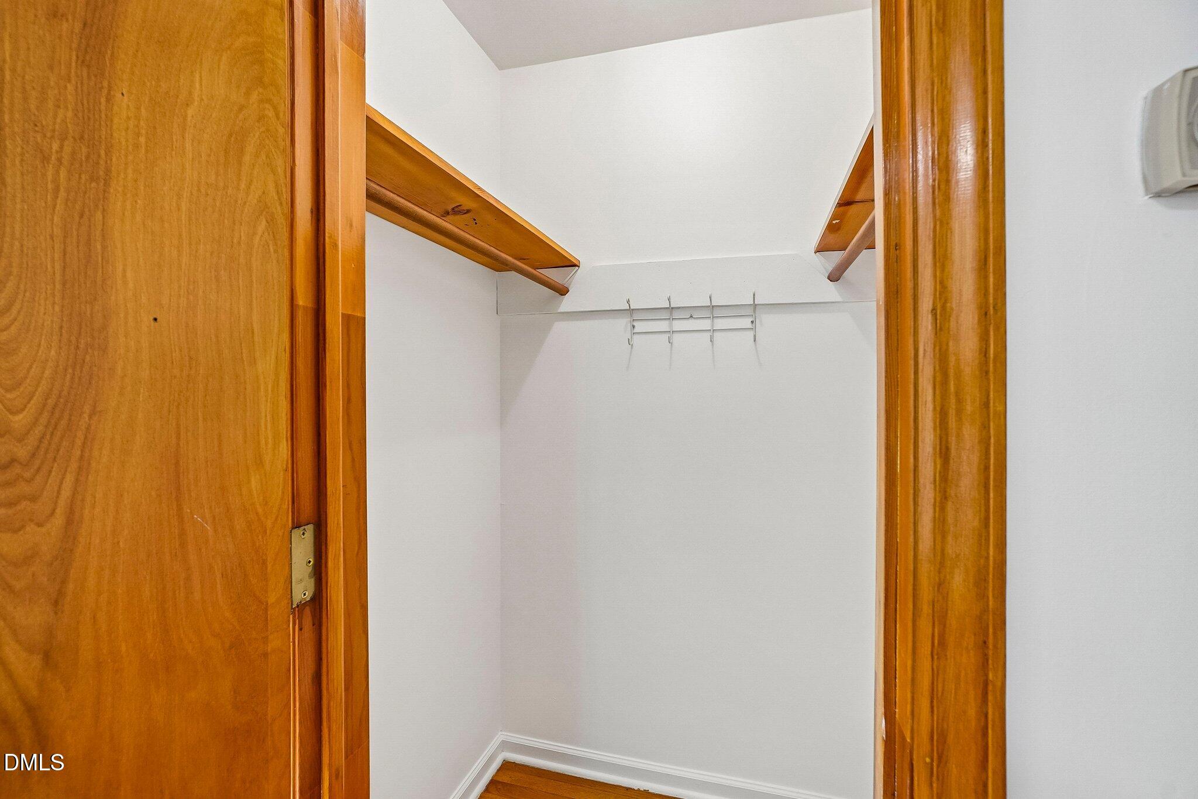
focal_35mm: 15
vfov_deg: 77.3
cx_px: 599
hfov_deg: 100.4
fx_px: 499
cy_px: 400
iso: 400
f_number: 8
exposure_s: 1/2.5
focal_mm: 10
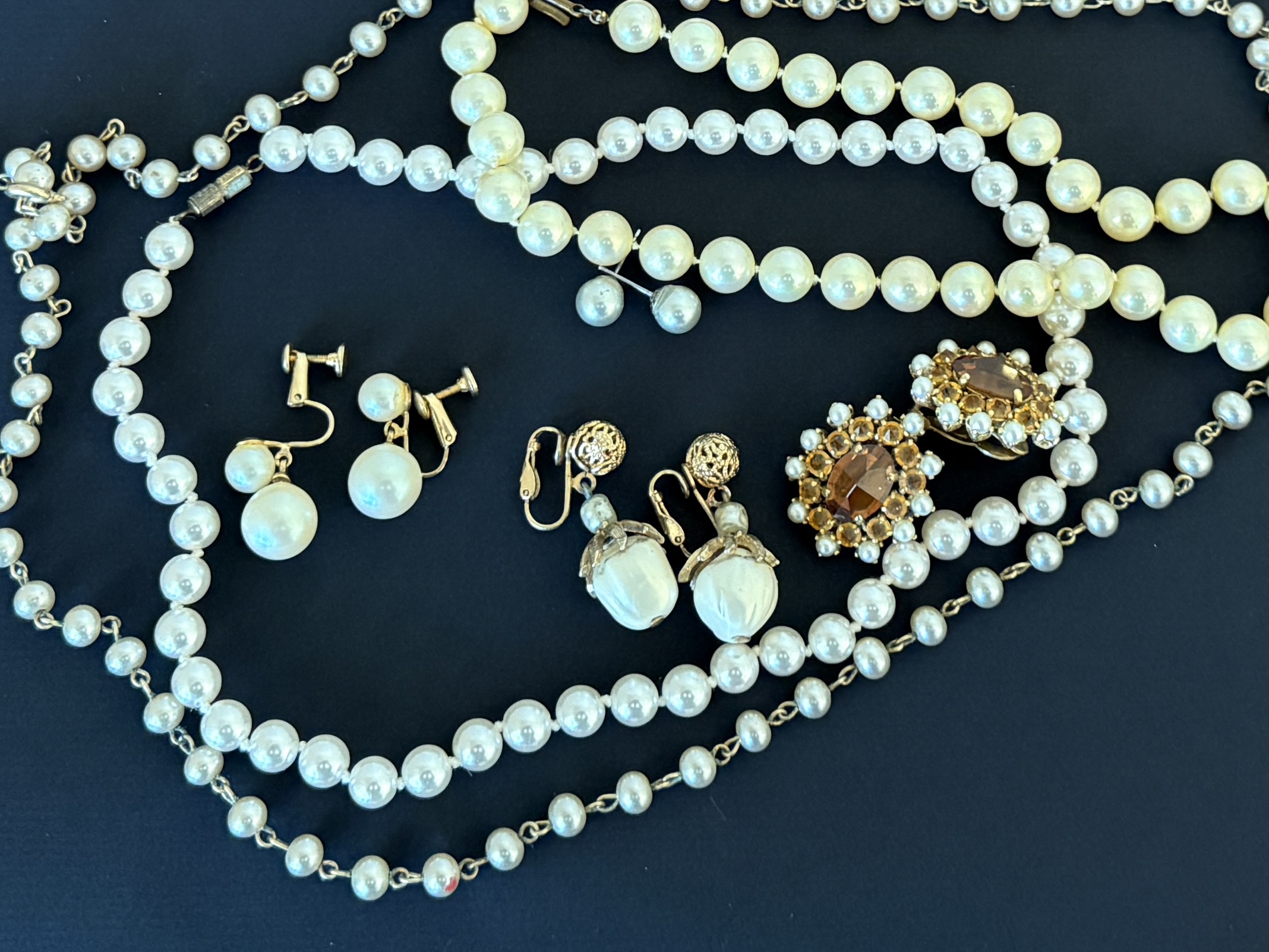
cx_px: 685
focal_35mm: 30
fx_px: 1100
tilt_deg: -72.5
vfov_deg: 46.5
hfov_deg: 59.9
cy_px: 371
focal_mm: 6.76
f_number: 1.78
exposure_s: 1/40
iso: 640
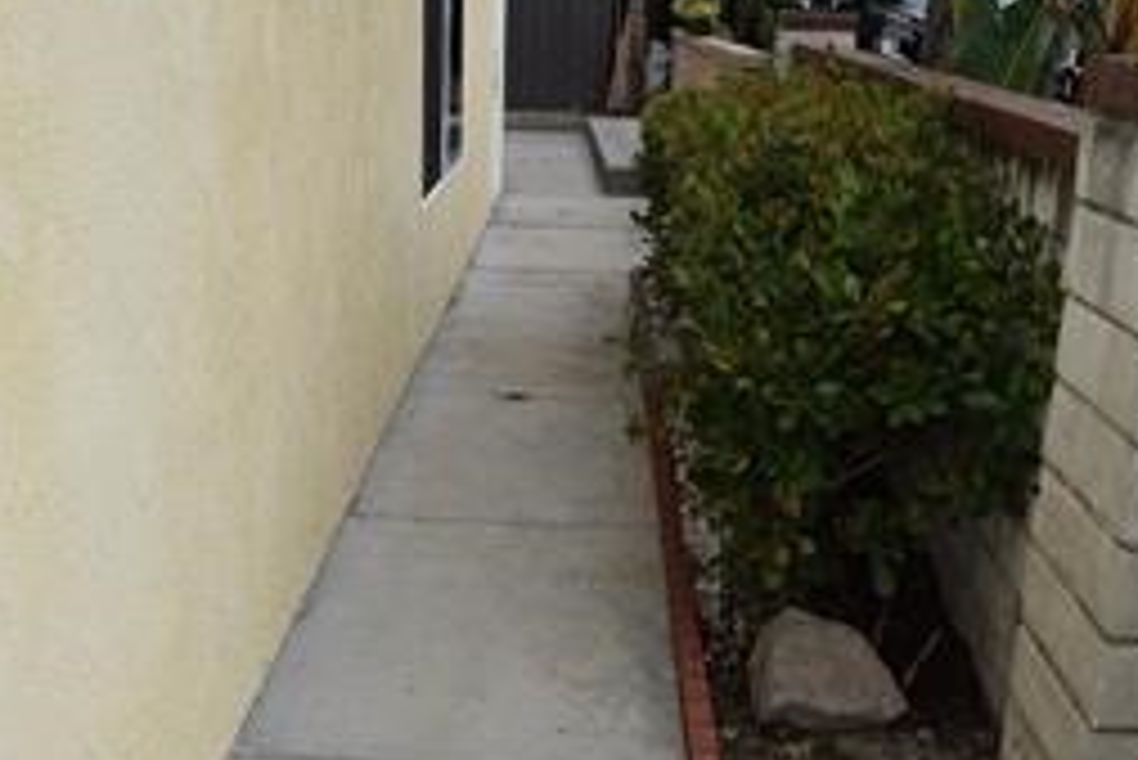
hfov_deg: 47.3
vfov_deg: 32.7
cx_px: 522
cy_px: 373
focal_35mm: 41
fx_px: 1297
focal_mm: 18
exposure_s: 1/200
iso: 100
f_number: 8
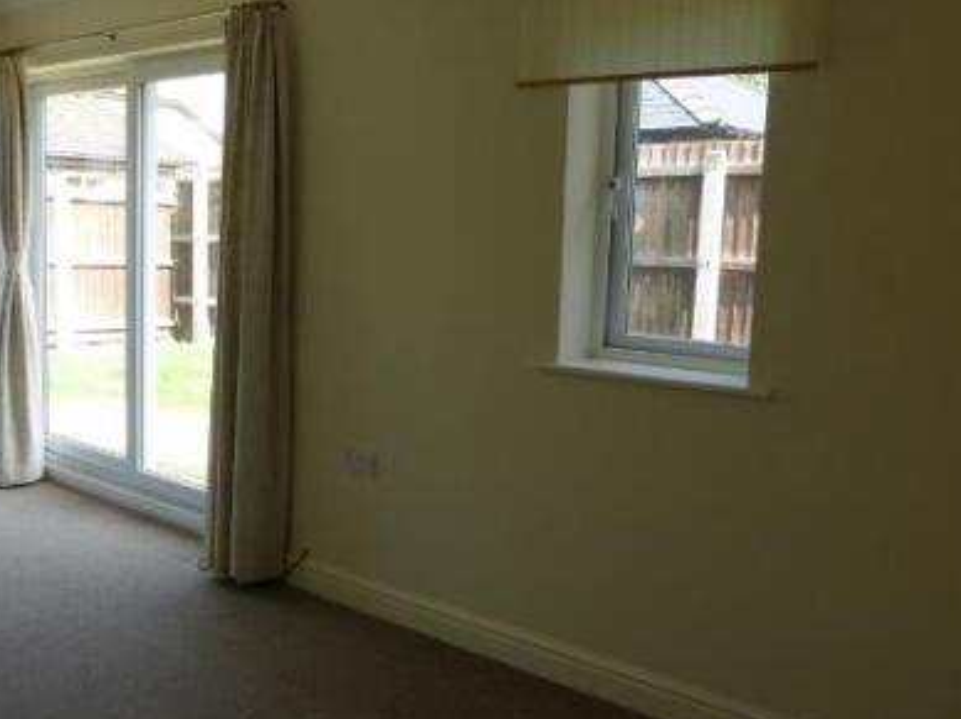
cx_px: 325
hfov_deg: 50.5
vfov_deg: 39.6
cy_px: 340
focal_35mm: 36
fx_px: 998
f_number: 3.3
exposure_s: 1/125
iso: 100
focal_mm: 4.3
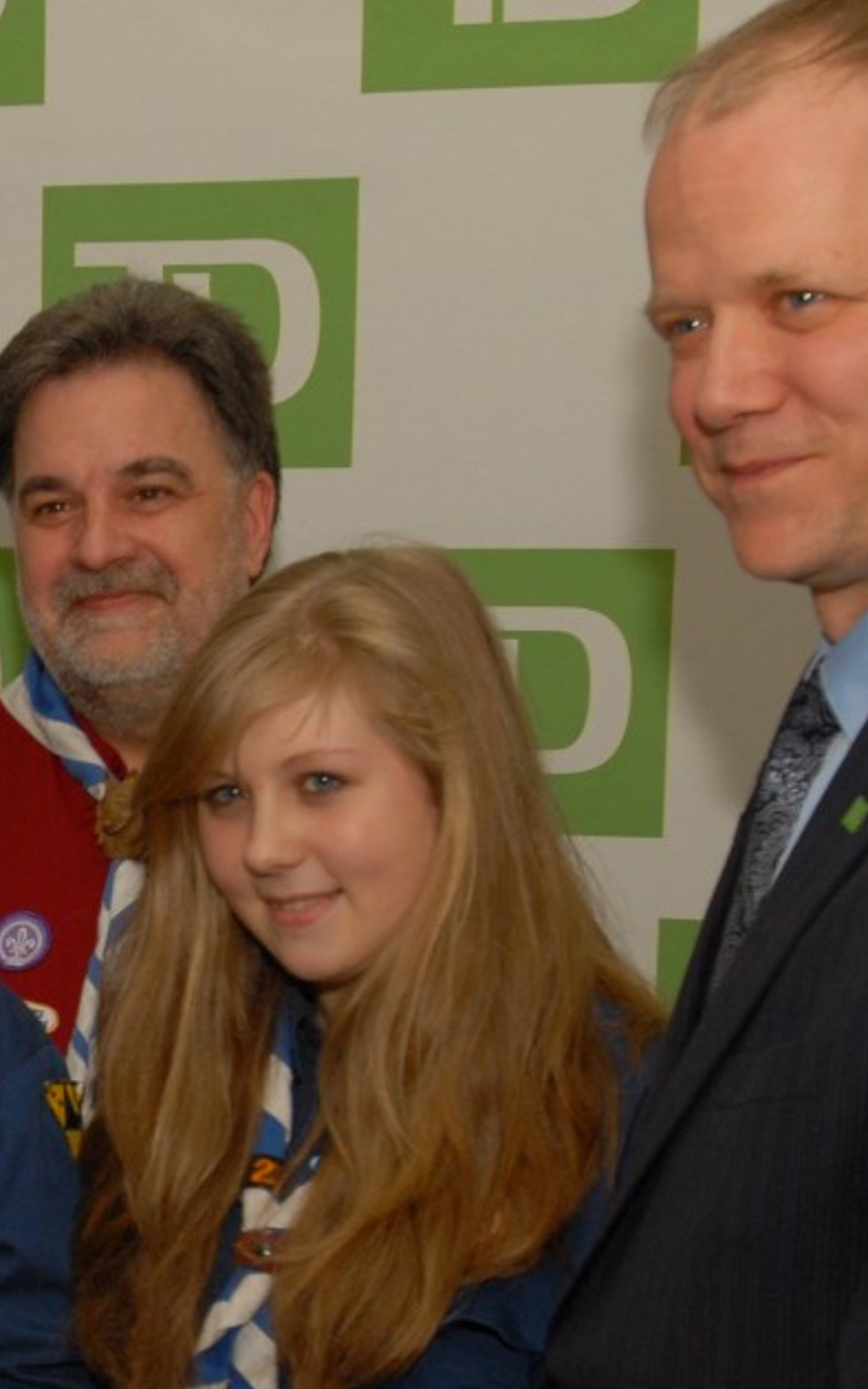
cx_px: -336
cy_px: 1107
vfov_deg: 21.8
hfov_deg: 13.3
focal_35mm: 94
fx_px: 3556
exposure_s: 1/125
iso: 320
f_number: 5.6
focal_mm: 24
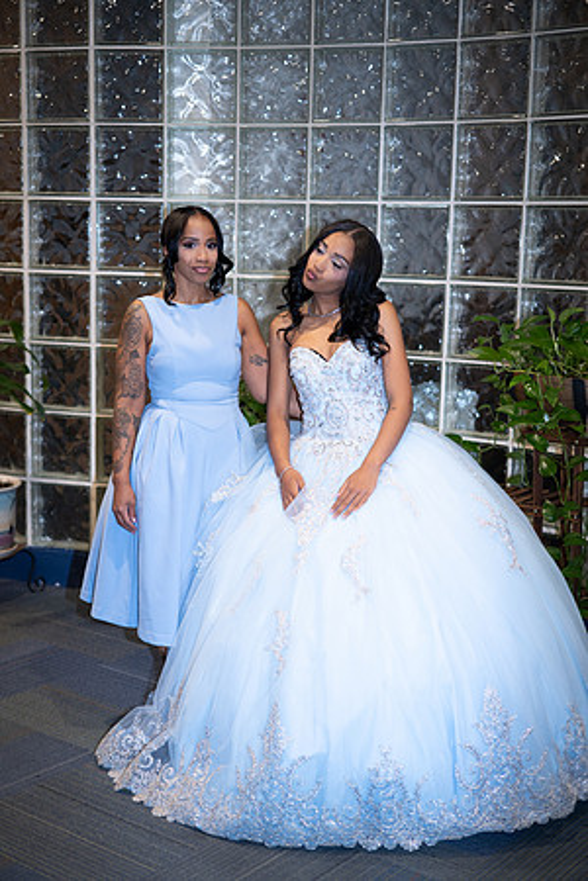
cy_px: 440
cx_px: 294
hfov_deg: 26.0
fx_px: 1274
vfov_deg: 38.2
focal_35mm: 52
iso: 640
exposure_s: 1/160
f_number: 1.8
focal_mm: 50
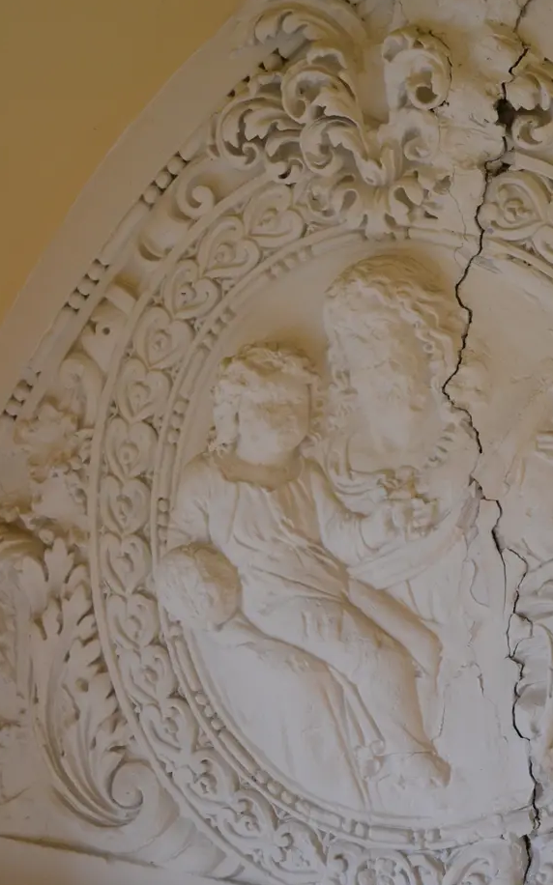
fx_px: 1134
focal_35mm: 47
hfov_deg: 27.1
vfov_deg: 42.7
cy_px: 455
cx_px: 406
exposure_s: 1/100
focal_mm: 22
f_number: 5
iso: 1600
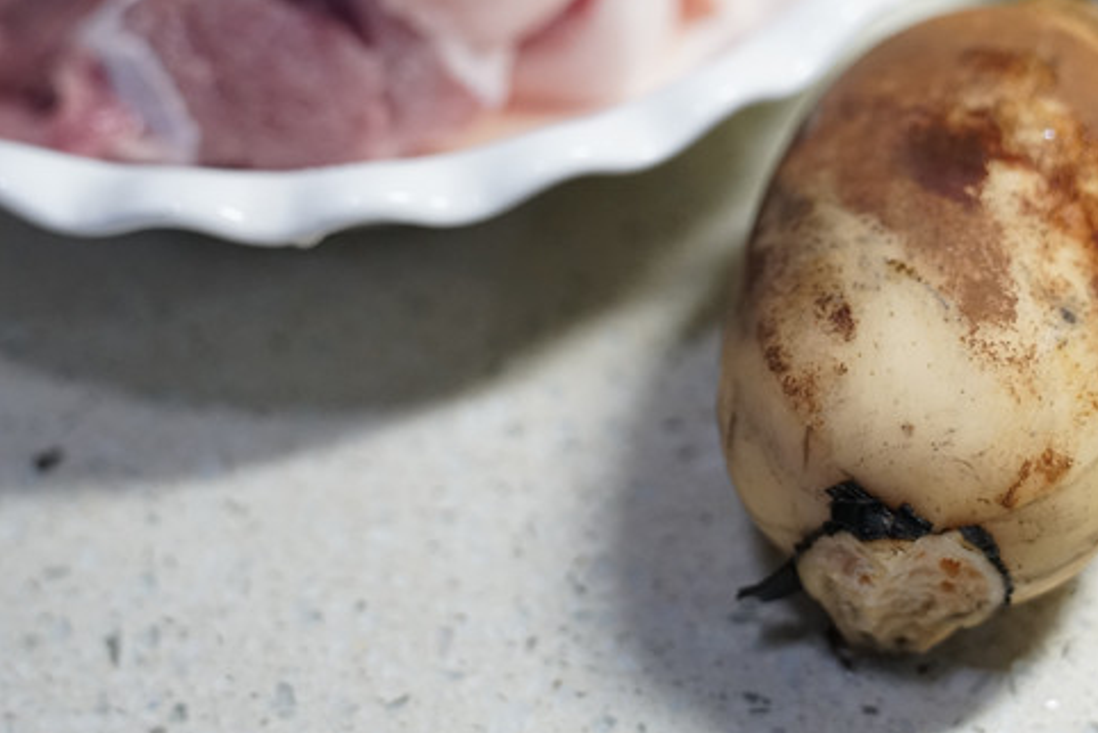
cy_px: 60
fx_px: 2594
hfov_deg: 23.8
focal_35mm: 85
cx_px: 754
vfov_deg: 15.9
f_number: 2.8
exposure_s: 1/160
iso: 1600
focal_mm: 41
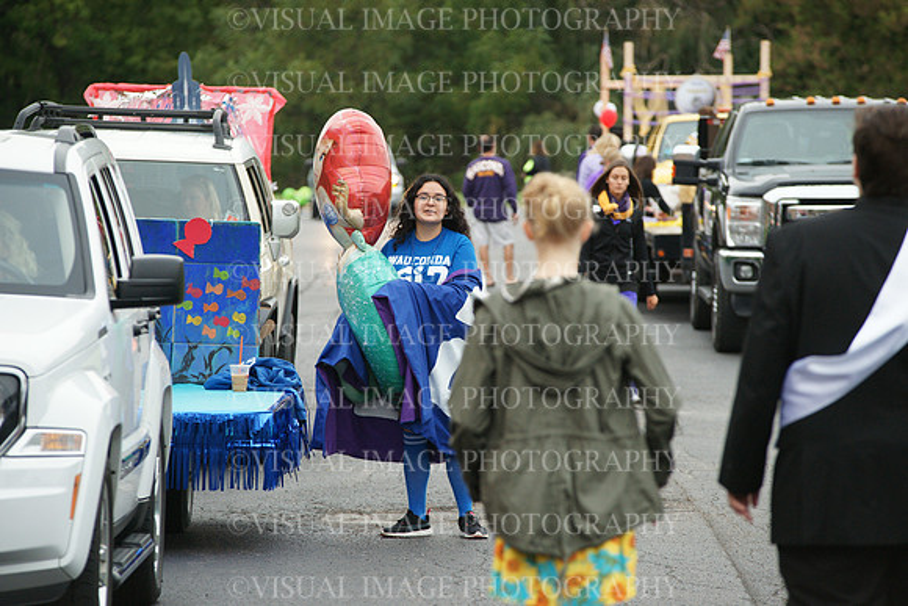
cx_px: 454
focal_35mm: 200
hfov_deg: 10.3
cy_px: 303
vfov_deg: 6.9
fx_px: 5045
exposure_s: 1/200
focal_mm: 200
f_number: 5.6
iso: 800
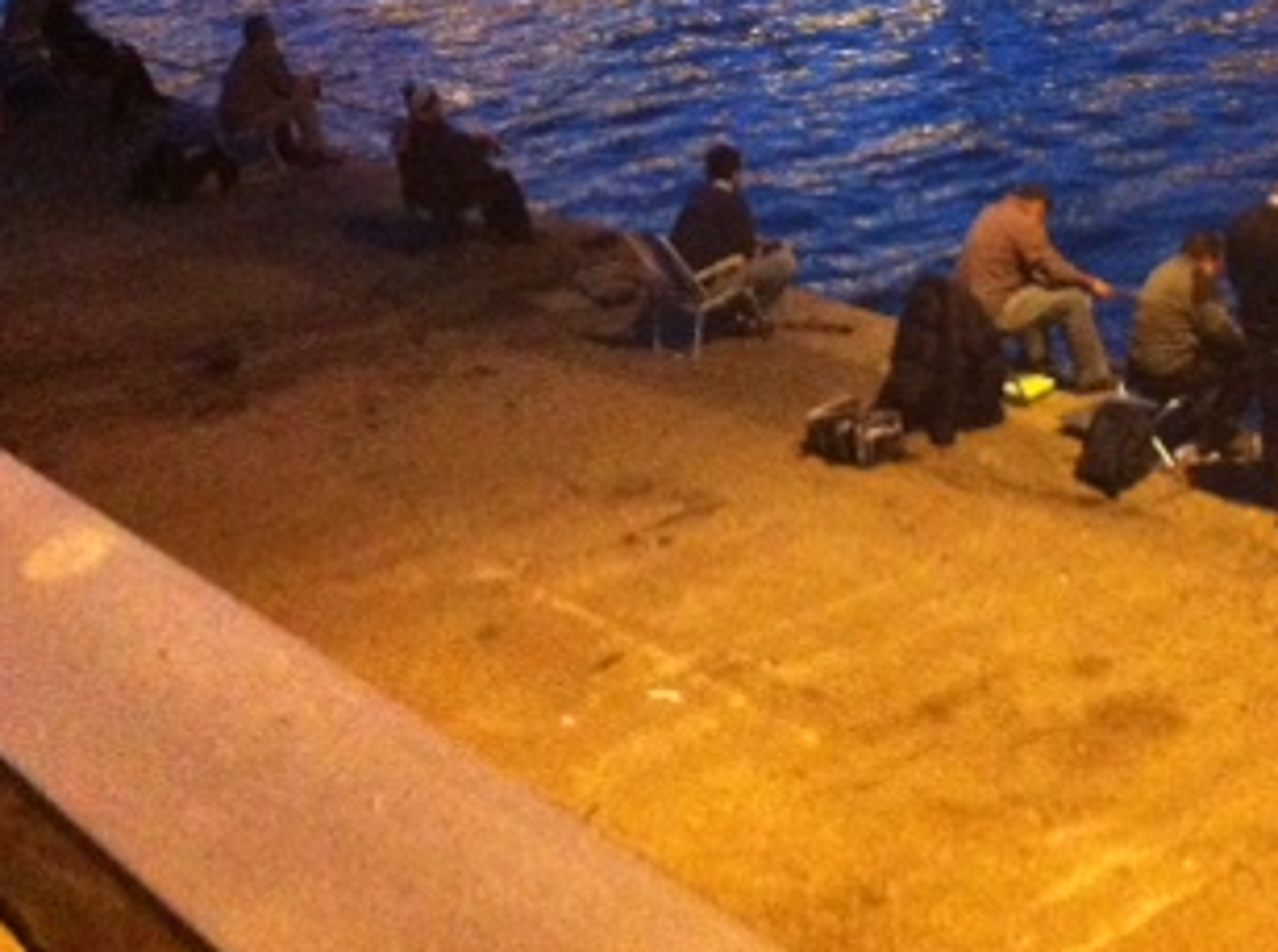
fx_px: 2690
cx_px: 1062
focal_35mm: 73
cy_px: 29
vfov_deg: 19.6
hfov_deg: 26.1
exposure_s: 1/15
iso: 1000
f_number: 2.8
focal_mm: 3.85
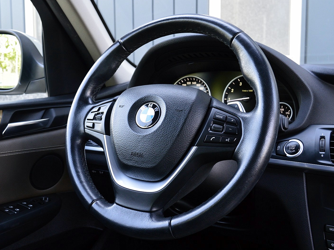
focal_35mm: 40
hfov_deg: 46.7
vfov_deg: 36.0
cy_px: 125
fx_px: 386
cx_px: 143
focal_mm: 24
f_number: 7.1
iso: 800
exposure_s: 1/60
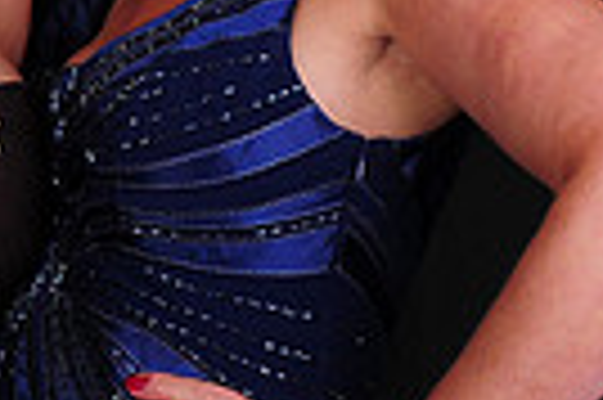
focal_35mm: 156
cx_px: -216
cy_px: 133
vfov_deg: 8.8
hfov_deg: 12.7
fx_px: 2610
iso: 200
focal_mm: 24
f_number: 8
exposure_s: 1/125
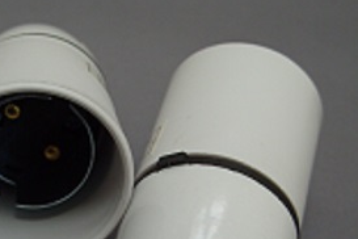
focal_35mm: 62
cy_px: 185
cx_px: 134
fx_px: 617
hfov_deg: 32.2
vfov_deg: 21.7
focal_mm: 7.8
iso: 160
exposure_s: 1/45
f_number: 2.8
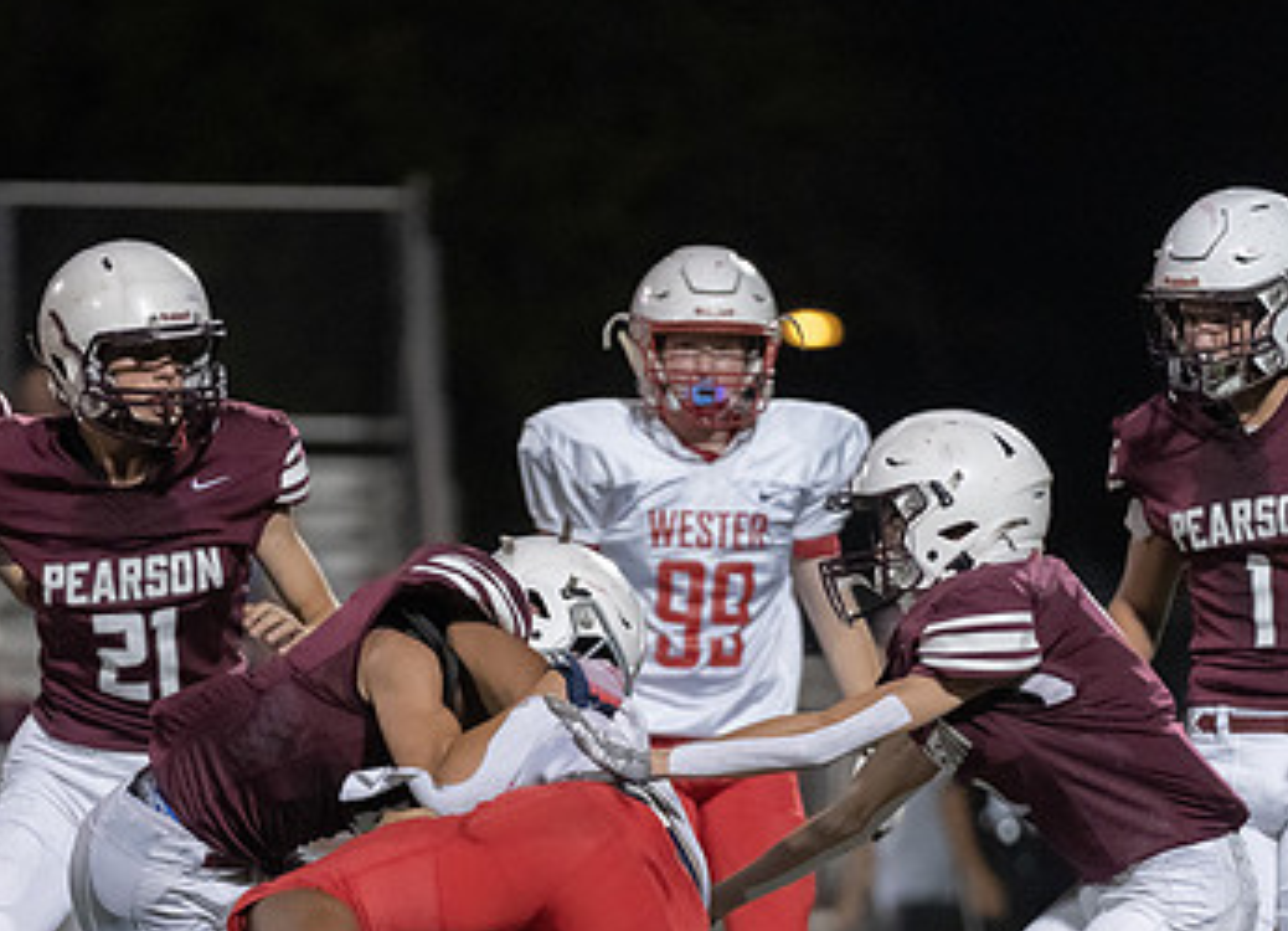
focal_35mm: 438
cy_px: 832
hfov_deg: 4.6
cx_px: 330
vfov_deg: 3.3
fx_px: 16085
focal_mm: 200
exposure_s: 1/1000
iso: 4000
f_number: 2.8
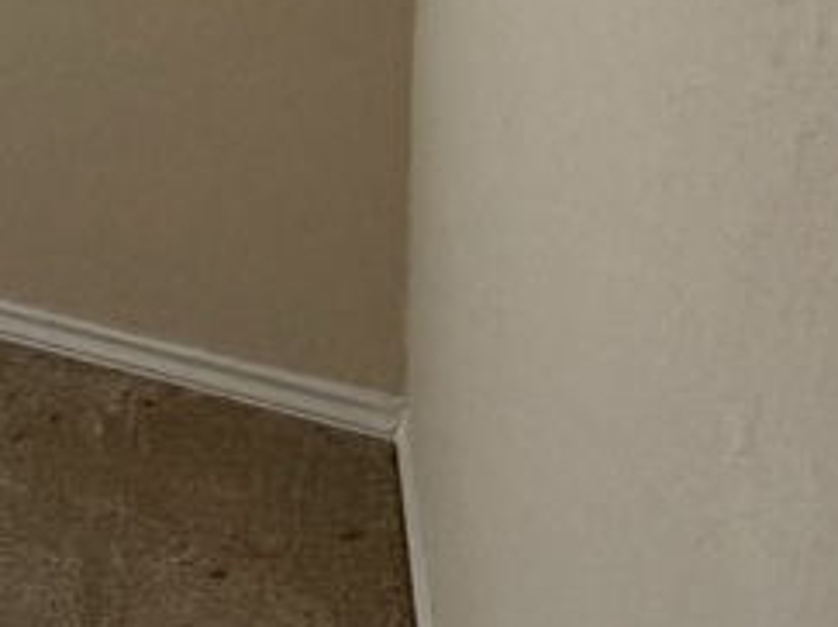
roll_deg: -0.1
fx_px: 2008
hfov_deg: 16.9
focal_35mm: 83
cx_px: -883
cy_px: -696
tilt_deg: -1.2
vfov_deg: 14.3
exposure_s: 1/120
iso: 160
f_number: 2.2
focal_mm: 2.22
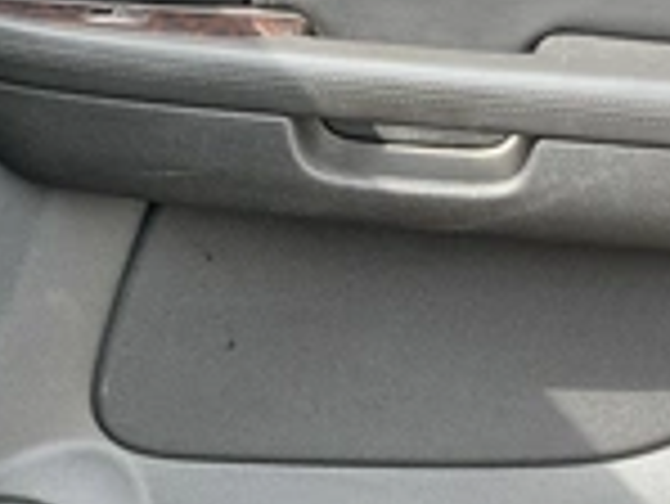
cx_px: 274
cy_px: 279
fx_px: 1511
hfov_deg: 25.0
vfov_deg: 18.9
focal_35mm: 78
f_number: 1.8
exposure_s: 1/122
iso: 16
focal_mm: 3
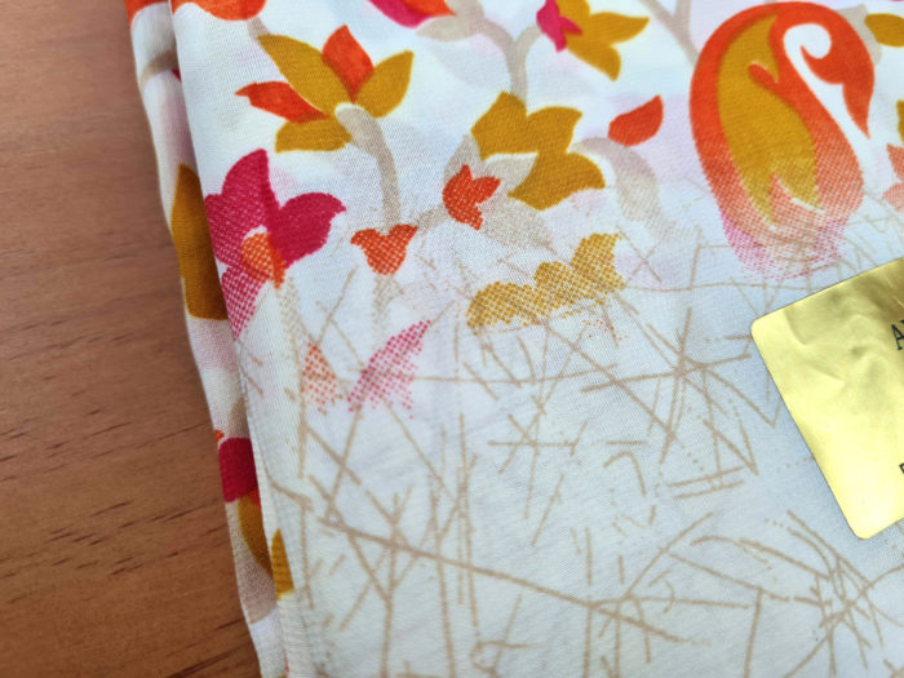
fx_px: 679
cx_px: 452
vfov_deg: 53.1
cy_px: 339
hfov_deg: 67.3
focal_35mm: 26
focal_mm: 5.4
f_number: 1.8
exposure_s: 1/186
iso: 50
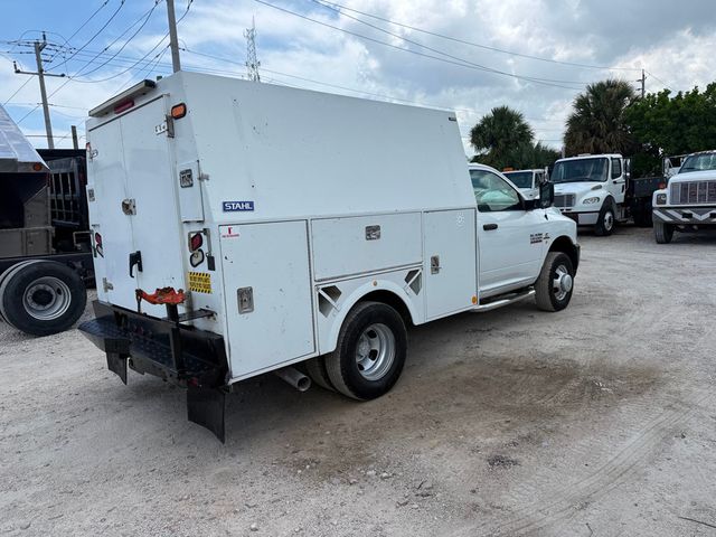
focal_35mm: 24
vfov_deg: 56.8
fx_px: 496
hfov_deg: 71.6
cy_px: 268
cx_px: 358
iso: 80
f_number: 1.78
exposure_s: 1/4673
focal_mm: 6.76
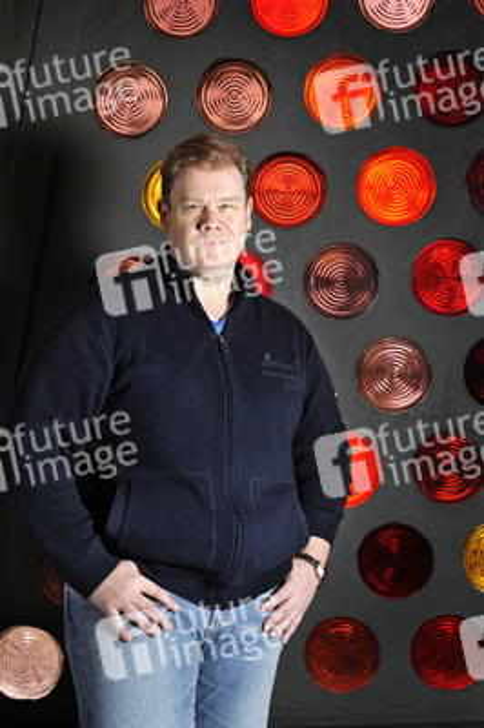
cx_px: 242
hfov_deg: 19.4
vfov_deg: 28.9
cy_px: 364
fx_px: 1414
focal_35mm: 70
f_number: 5
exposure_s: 1/100
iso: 400
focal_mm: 70
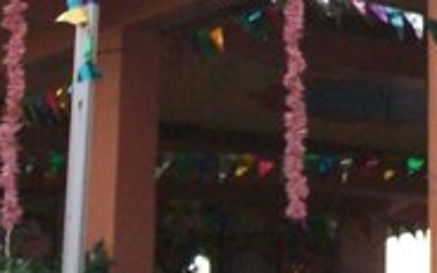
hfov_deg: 6.5
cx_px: 425
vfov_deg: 4.0
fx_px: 3847
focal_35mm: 323
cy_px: -323
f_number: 3.8
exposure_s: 1/48.6
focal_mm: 11.6
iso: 200
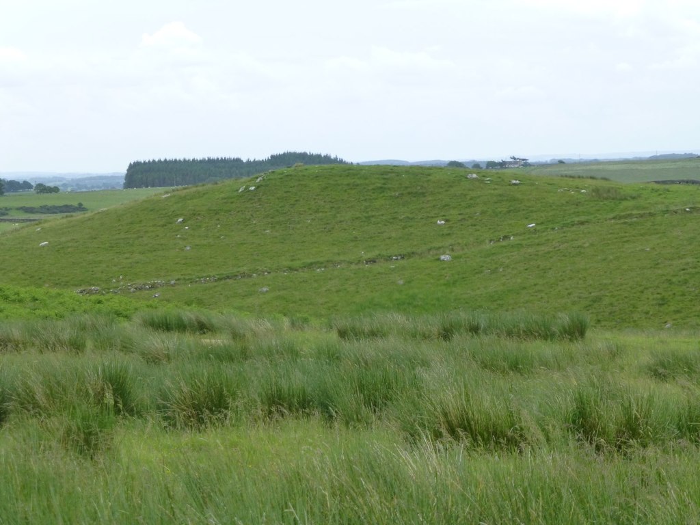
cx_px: 350
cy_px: 262
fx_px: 2770
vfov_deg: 10.8
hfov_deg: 14.4
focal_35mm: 137
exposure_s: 1/320
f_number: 5.4
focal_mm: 24.4
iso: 250
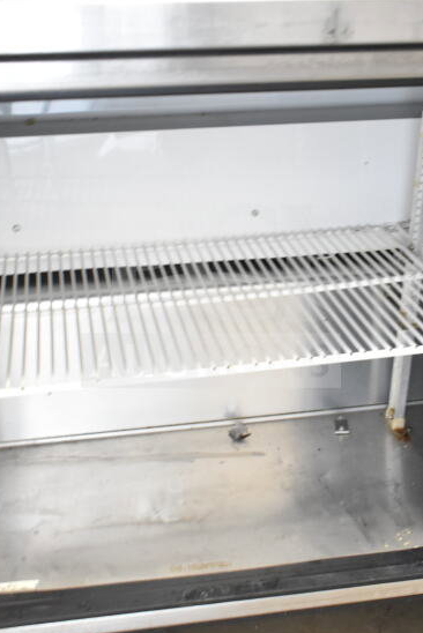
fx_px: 792
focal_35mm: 45
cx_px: 210
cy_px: 296
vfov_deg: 43.6
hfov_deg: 29.9
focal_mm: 18
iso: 1600
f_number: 3.5
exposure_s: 1/50
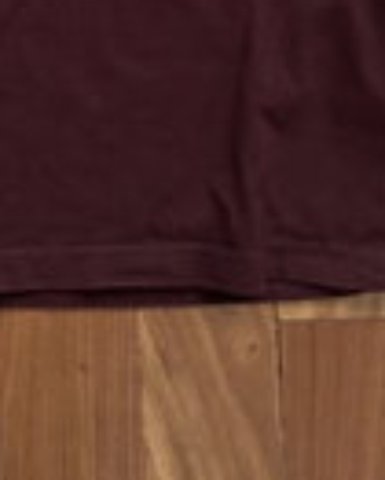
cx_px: -92
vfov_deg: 16.6
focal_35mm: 103
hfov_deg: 14.4
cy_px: -277
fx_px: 1465
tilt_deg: -88.6
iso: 160
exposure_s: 1/60
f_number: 1.6
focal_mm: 5.96
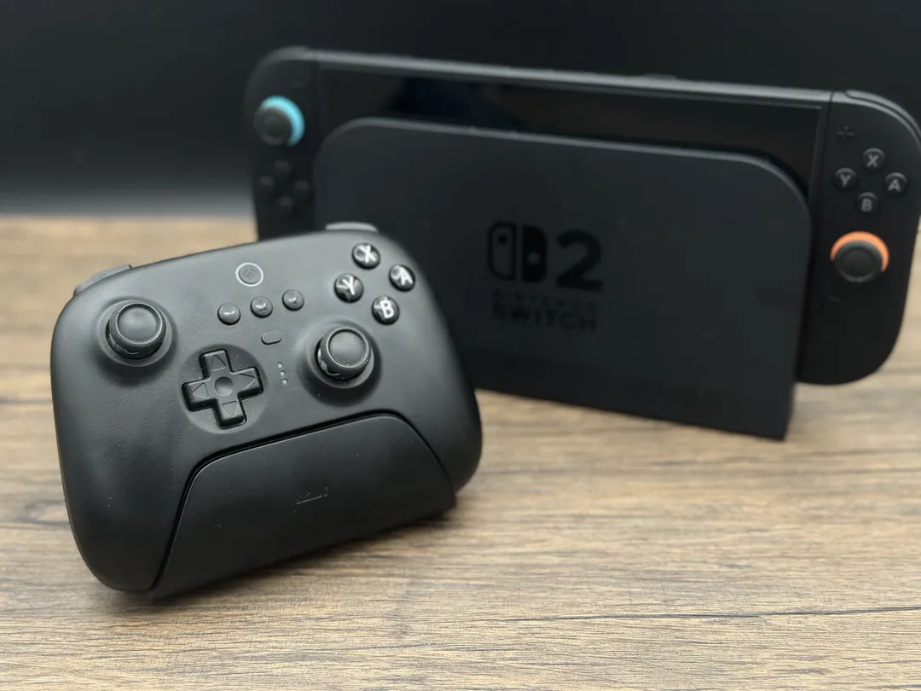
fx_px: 1277
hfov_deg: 39.7
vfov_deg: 30.3
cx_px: 460
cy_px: 346
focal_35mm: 48
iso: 160
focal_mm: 6.86
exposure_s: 1/60
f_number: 1.78
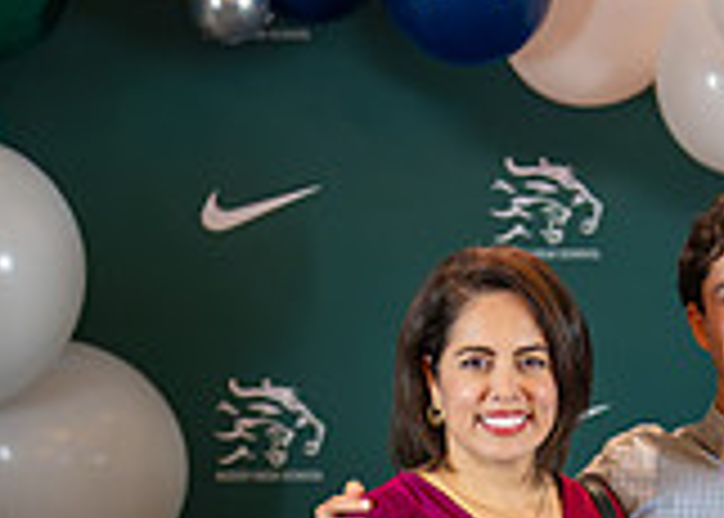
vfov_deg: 7.2
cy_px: 846
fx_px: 4010
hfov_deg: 10.2
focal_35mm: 195
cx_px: 770
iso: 2000
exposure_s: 1/500
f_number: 1.2
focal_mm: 50
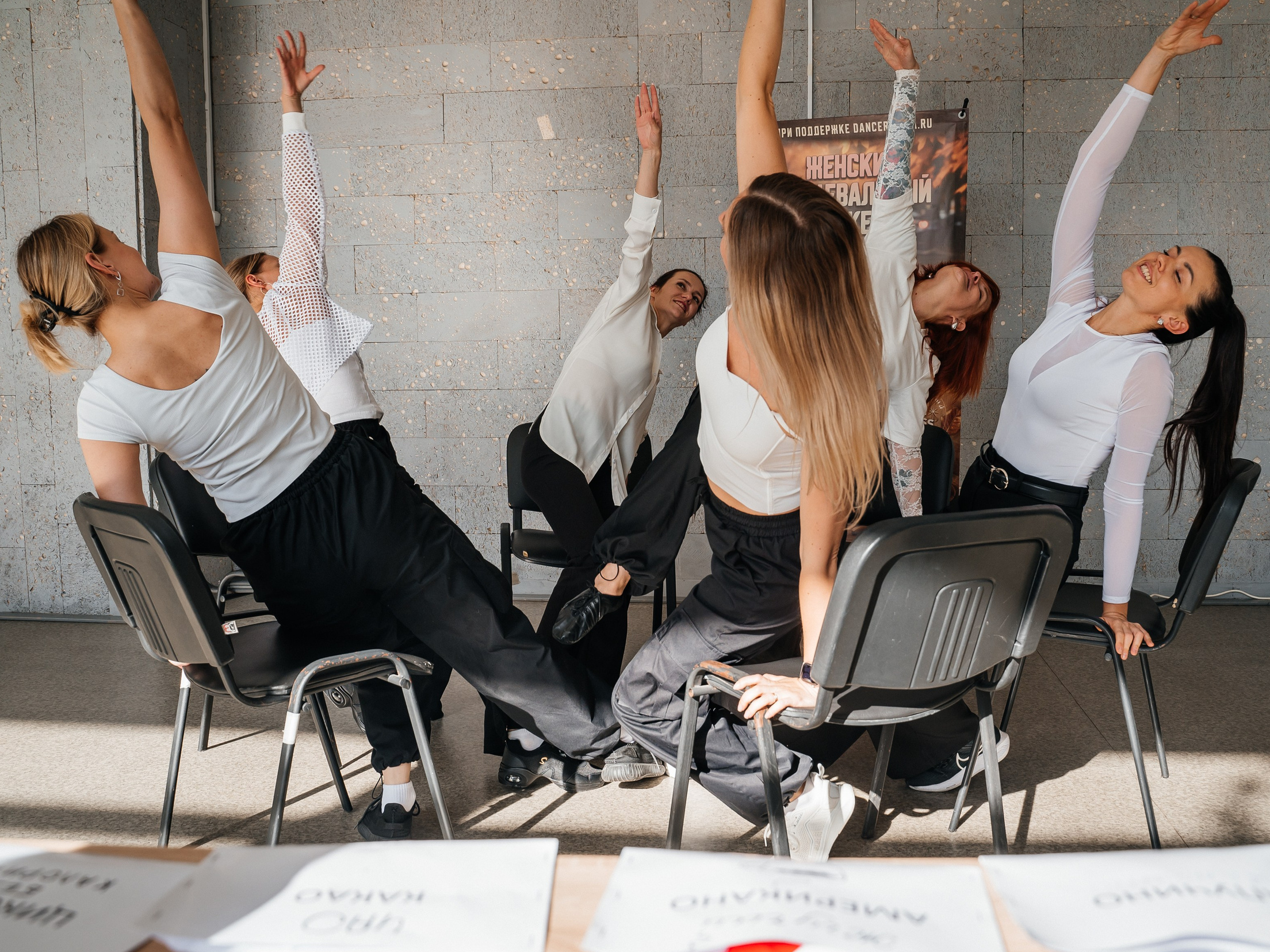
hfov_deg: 55.3
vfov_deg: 42.9
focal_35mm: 33
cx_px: 685
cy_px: 483
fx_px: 1211
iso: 180
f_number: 5.6
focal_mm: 28
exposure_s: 1/250
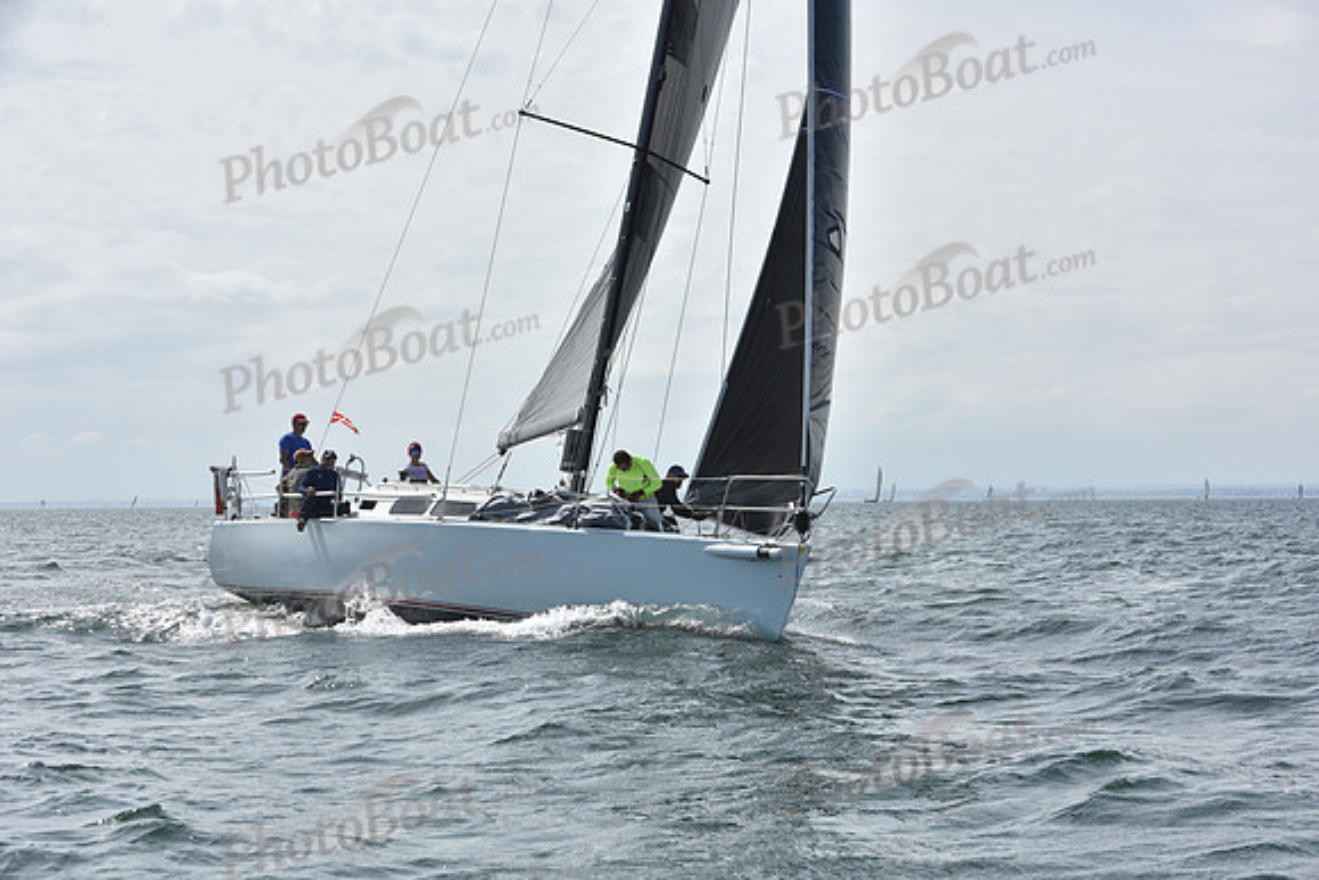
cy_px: 440
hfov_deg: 28.8
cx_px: 660
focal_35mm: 70
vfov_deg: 19.5
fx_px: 2565
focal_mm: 70
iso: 200
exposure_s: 1/800
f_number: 9
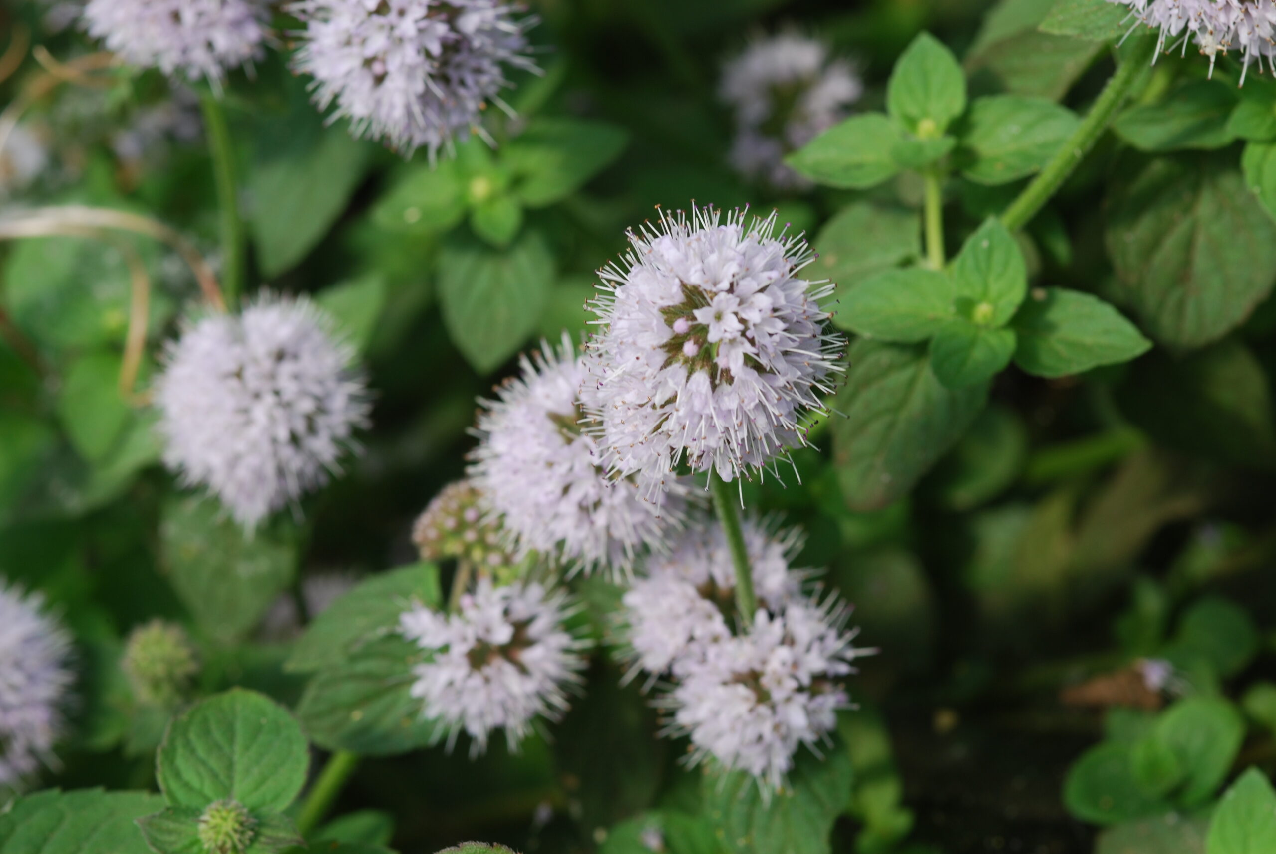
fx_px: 5589
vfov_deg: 8.7
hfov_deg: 13.0
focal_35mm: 158
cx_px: 638
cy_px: 427
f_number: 8
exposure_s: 1/125
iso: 100
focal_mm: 105
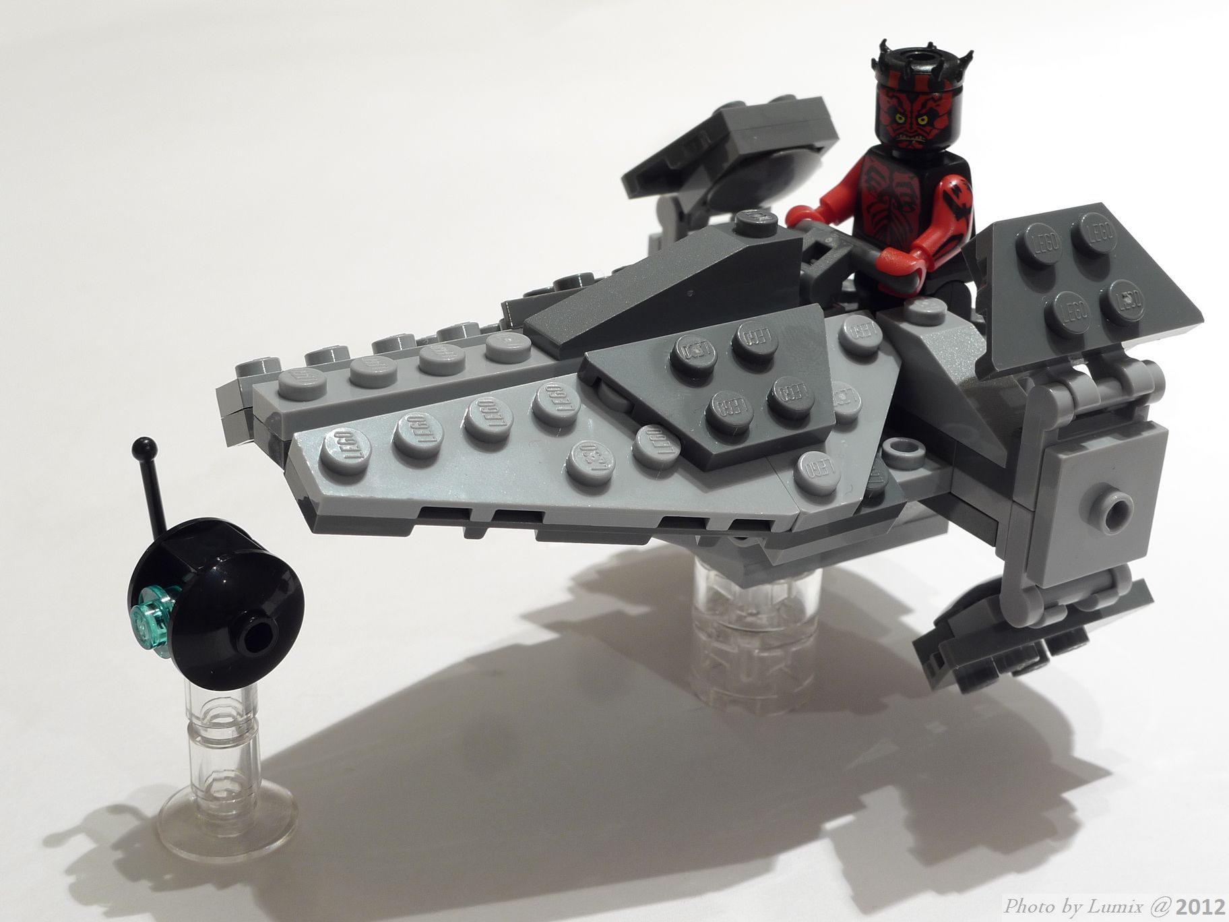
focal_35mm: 57
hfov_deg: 33.8
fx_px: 2024
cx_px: 614
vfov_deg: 25.7
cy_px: 461
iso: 80
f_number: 4.5
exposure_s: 1.3
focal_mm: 12.1
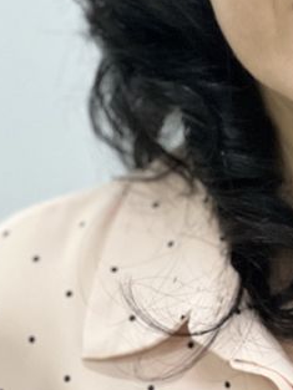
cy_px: -51
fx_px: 2222
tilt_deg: -7.3
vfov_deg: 9.9
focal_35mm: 197
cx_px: 337
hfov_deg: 7.5
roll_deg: +1.0
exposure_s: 1/33
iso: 250
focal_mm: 9
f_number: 2.8
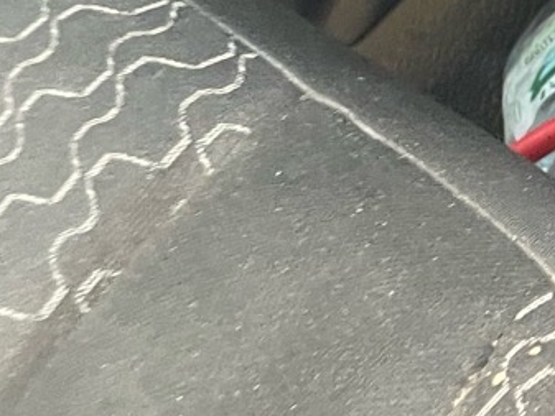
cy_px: -113
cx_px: 1255
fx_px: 2229
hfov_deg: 11.9
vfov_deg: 10.5
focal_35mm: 139
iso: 250
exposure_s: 1/60
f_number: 1.6
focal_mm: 4.2
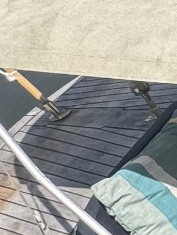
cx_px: 826
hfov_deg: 6.8
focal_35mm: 131
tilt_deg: -32.3
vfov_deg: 14.9
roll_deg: +0.8
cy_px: 29
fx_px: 892
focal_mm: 2.22
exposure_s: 1/849
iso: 50
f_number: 2.2
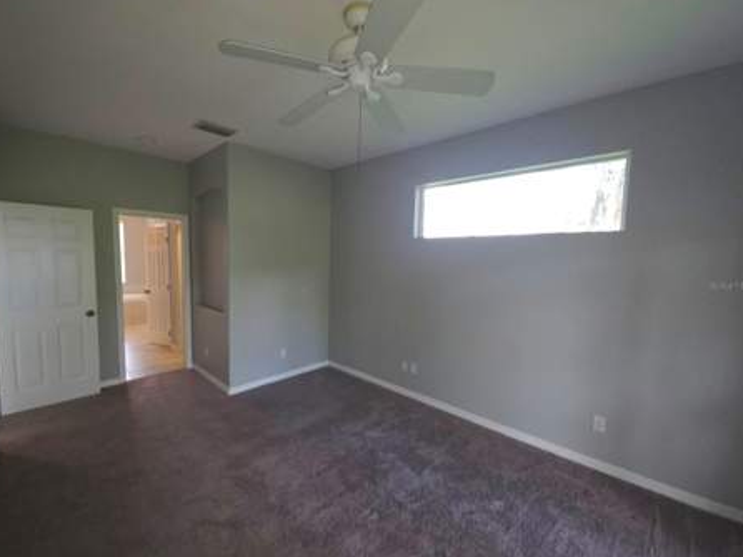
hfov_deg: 102.0
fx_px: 300
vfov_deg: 85.6
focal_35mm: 14
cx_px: 355
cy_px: 285
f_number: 1.9
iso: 400
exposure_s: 1/30
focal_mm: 2.2
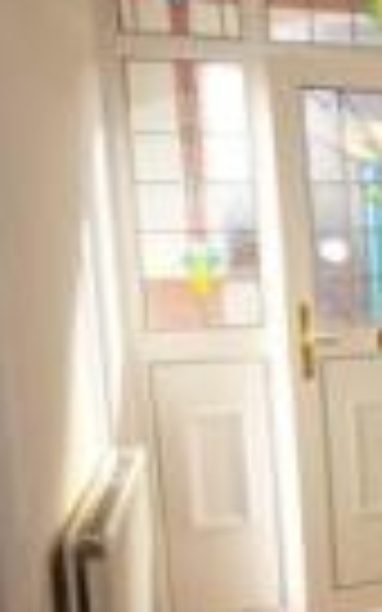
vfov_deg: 29.4
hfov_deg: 14.3
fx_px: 1162
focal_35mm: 70
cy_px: 358
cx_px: 845
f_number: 5.6
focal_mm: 13
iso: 100
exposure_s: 1/60
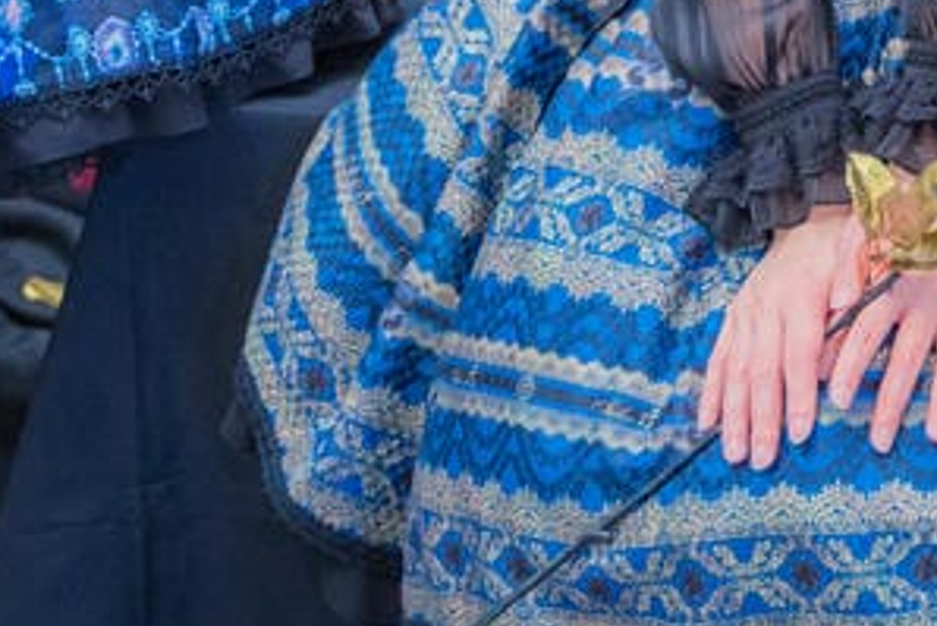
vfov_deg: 9.0
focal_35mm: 145
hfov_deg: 13.6
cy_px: -547
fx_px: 3776
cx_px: 1242
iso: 1000
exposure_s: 1/250
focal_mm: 36
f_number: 2.8
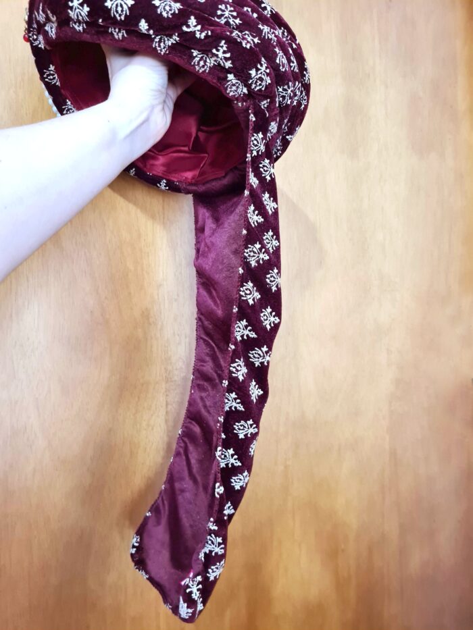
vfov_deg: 67.3
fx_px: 474
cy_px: 315
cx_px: 236
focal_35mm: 26
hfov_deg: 53.1
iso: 640
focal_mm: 5.4
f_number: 1.8
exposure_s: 1/40
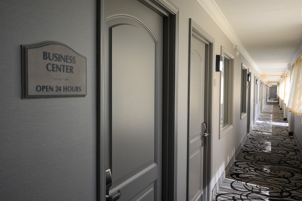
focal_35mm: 30
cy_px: 100
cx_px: 151
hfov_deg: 61.9
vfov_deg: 43.6
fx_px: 252
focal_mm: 20
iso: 400
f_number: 5.6
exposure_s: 1/100
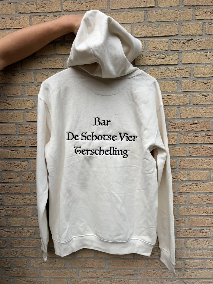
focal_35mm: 24
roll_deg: +1.6
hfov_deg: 56.8
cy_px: 142
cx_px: 106
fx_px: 197
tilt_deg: -7.8
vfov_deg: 71.6
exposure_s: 1/4673
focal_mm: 6.76
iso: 80
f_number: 1.78
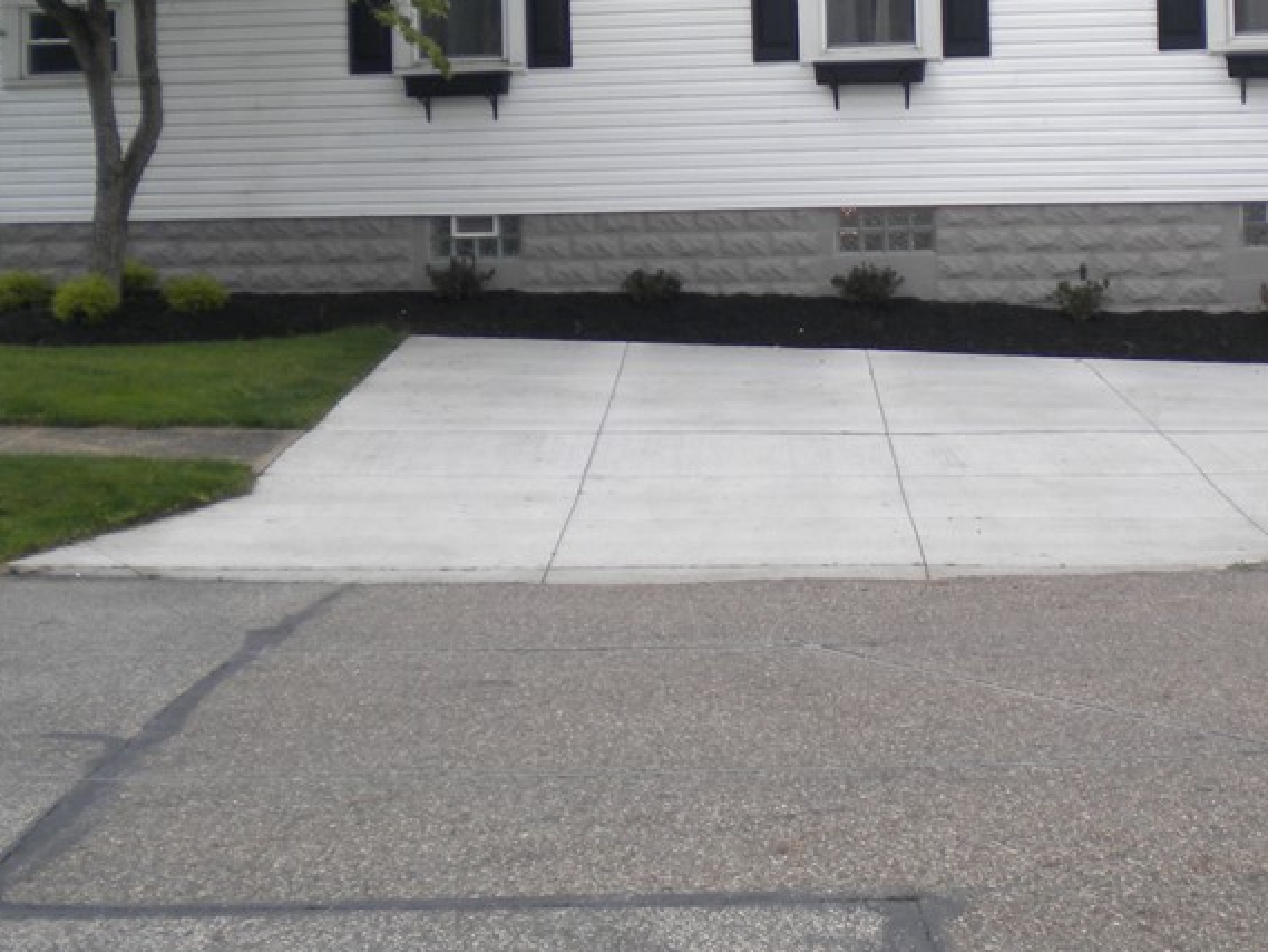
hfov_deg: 30.5
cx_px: 840
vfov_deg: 23.0
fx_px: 2308
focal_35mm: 63
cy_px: 196
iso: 80
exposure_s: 1/152
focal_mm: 6.3
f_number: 3.1
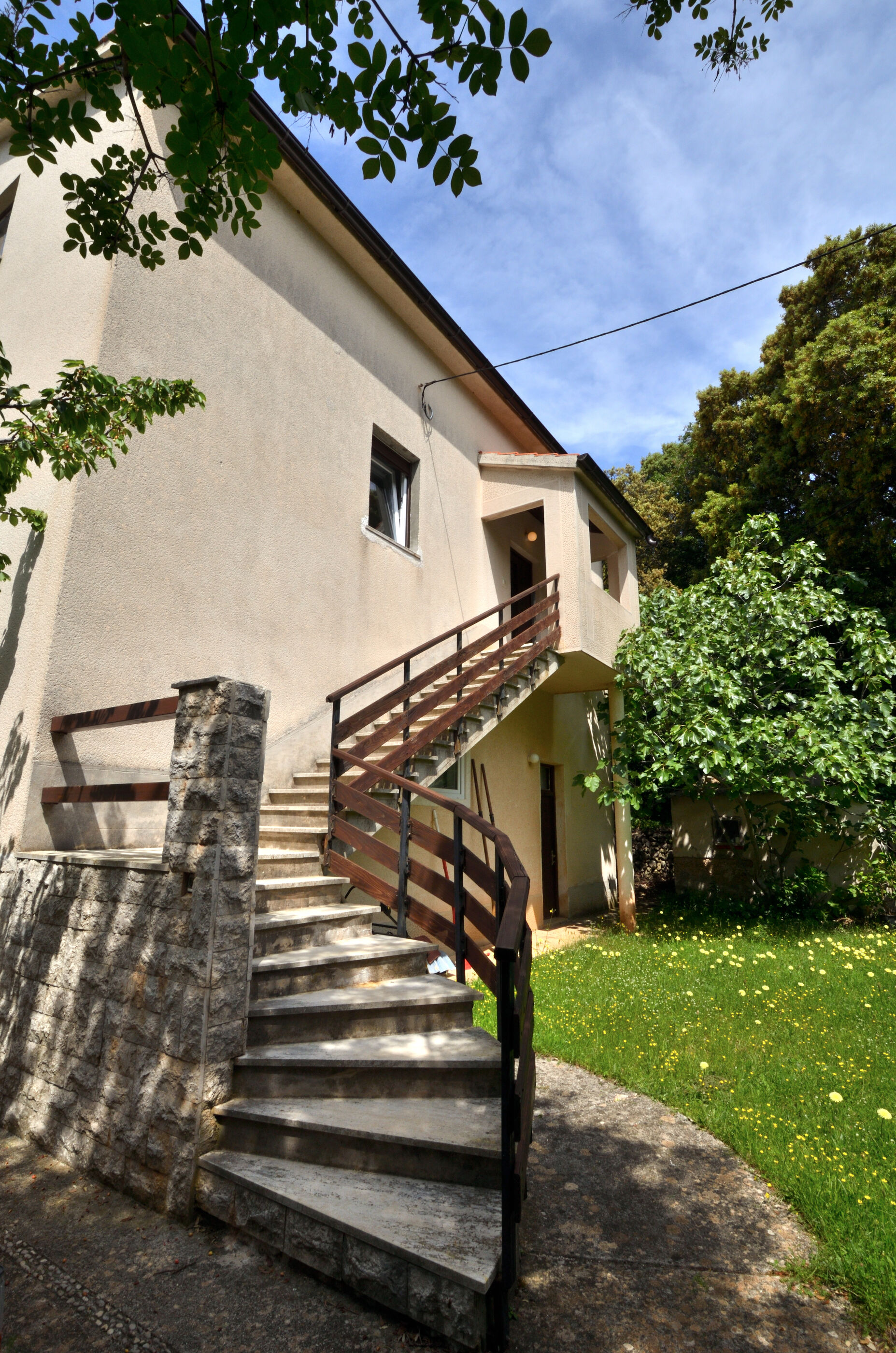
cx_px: 448
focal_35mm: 17
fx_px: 647
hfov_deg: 69.4
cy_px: 676
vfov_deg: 92.6
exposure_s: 1/200
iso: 100
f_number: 13
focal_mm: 11.5
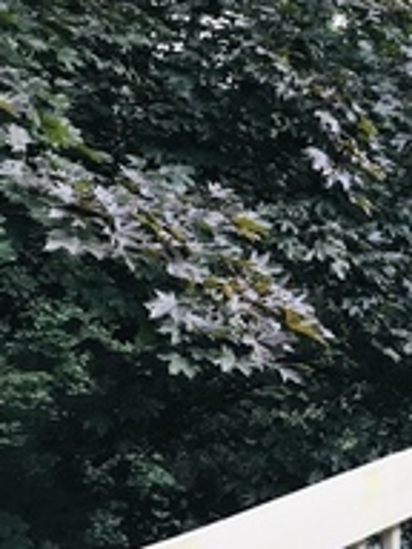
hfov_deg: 19.7
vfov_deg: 26.6
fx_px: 1158
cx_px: 391
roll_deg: -2.9
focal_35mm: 73
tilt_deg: -1.1
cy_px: 214
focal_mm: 3.99
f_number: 1.8
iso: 32
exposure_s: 1/30
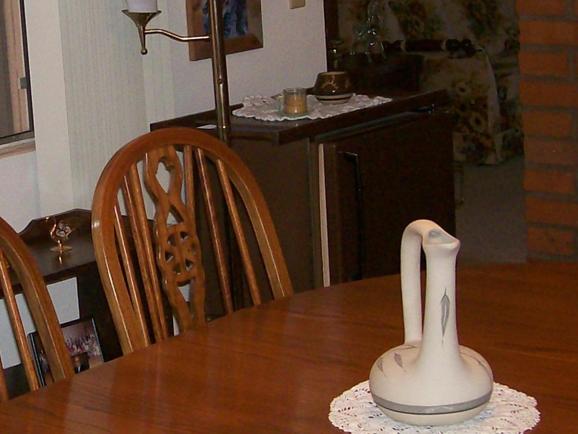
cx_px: 22
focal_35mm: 97
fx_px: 1620
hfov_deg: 19.7
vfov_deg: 15.2
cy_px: 104
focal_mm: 6
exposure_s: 1/64
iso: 140
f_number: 2.7
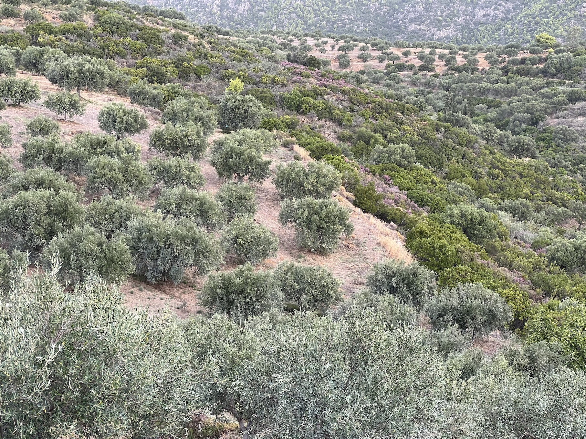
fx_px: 1304
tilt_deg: -7.2
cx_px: 293
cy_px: 220
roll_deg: +0.8
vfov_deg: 19.1
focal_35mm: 77
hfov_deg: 25.3
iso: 40
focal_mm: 9
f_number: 2.8
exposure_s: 1/99
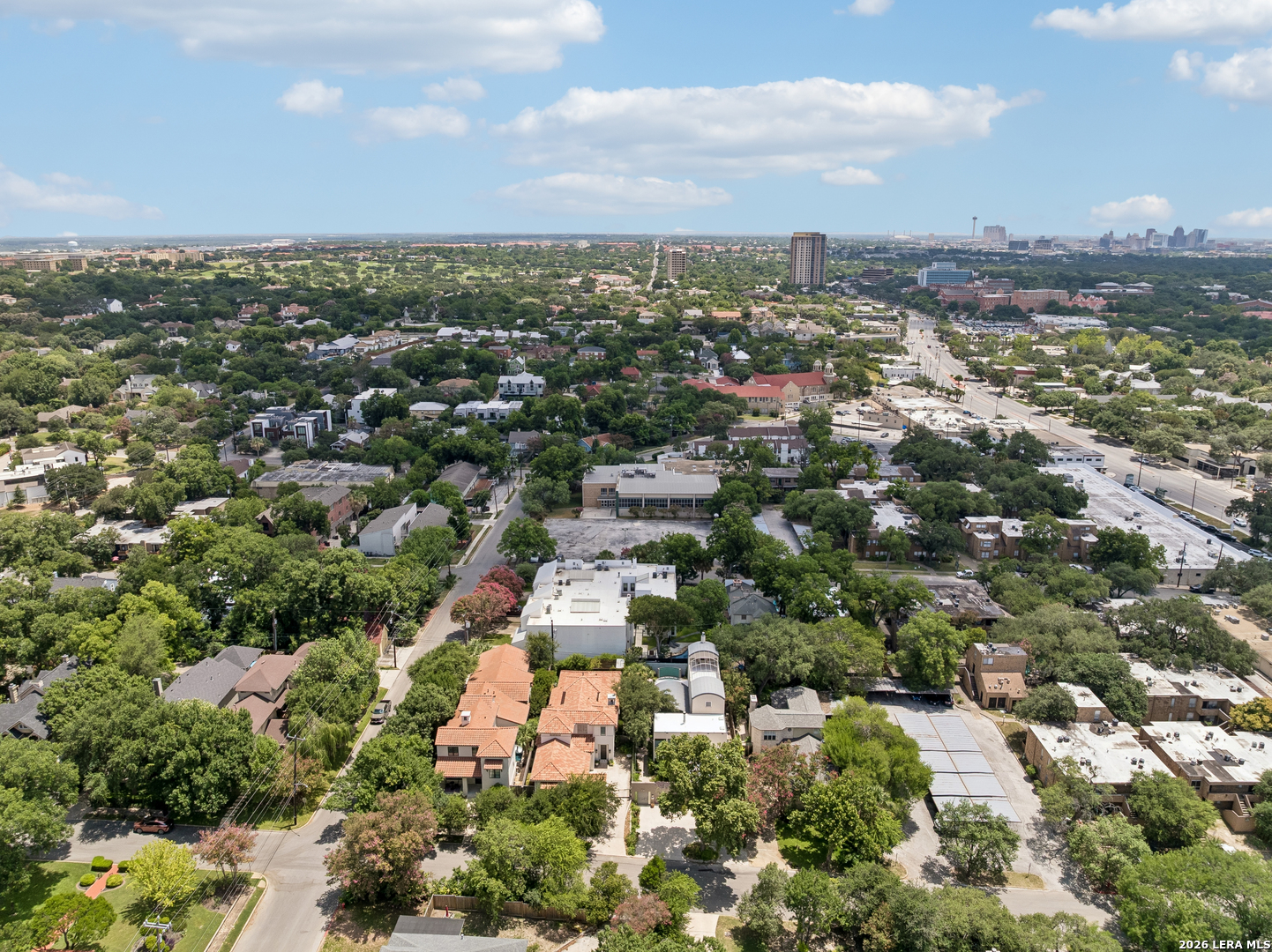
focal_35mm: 24
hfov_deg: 71.6
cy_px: 476
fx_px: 881
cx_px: 636
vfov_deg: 56.8
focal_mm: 12.3
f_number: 2.8
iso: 110
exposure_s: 1/160
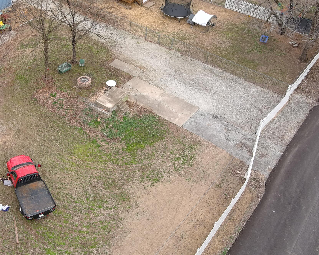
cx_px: 79
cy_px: 70
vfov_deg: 30.4
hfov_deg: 37.1
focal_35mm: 49
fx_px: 463
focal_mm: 10.57
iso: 100
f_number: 2.8
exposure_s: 1/160
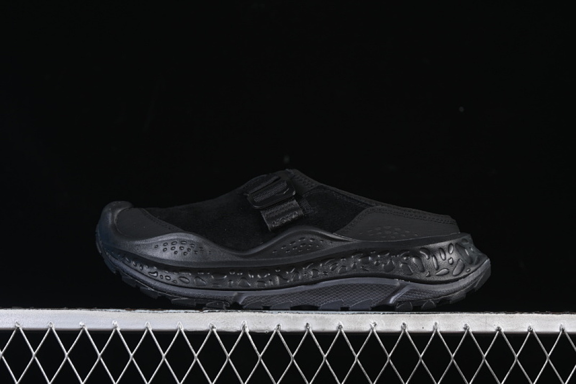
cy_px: 192
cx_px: 288
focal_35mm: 75
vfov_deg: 18.2
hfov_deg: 27.0
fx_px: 1200
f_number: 6.3
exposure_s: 1/50
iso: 160
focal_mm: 50
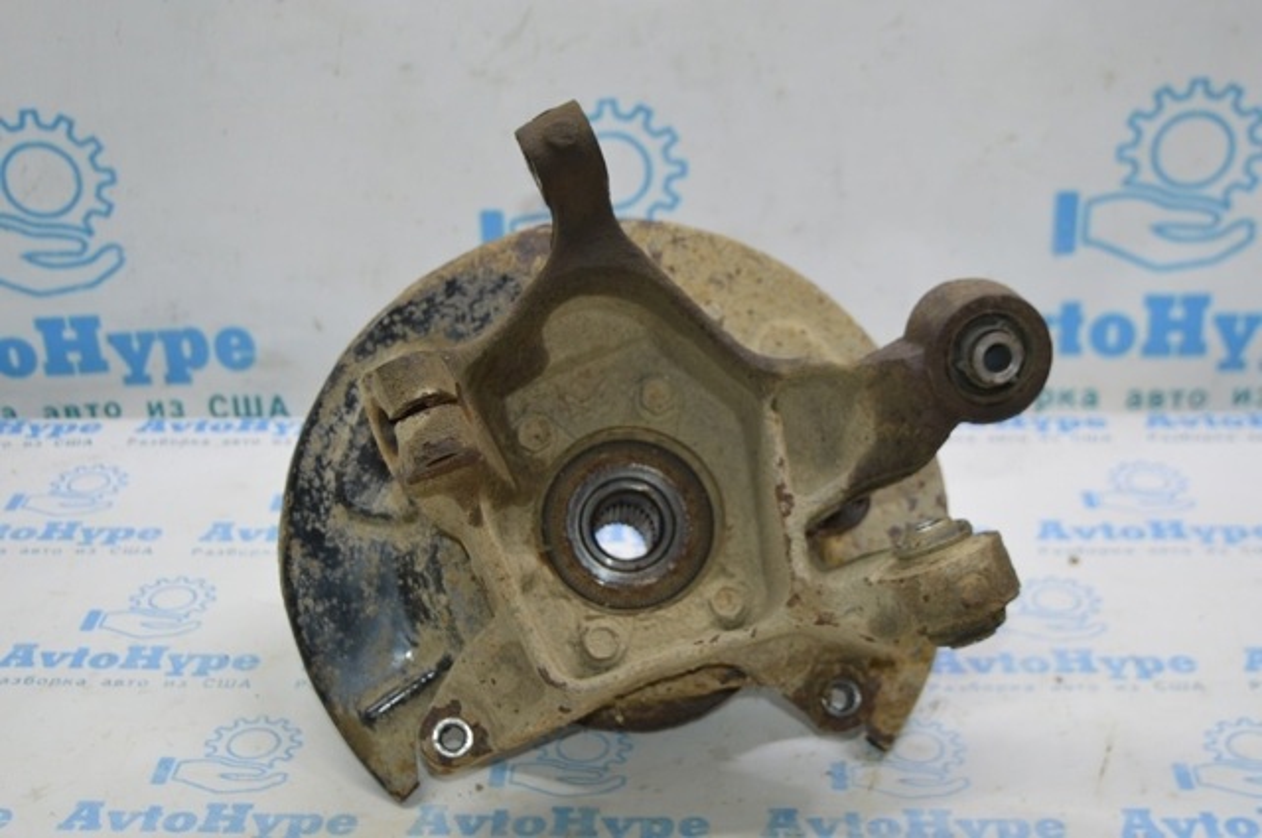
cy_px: 419
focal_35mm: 57
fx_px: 1996
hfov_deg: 35.1
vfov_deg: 23.7
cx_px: 631
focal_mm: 38
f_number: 4.8
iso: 560
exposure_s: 1/60
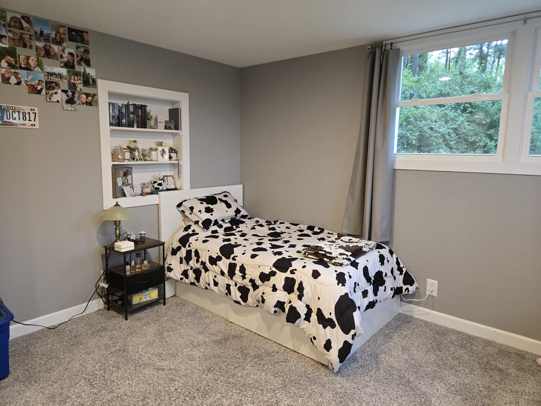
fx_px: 359
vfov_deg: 58.9
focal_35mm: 23
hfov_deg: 73.9
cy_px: 203
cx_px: 270
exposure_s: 1/120
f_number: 1.8
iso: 640
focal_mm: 5.4
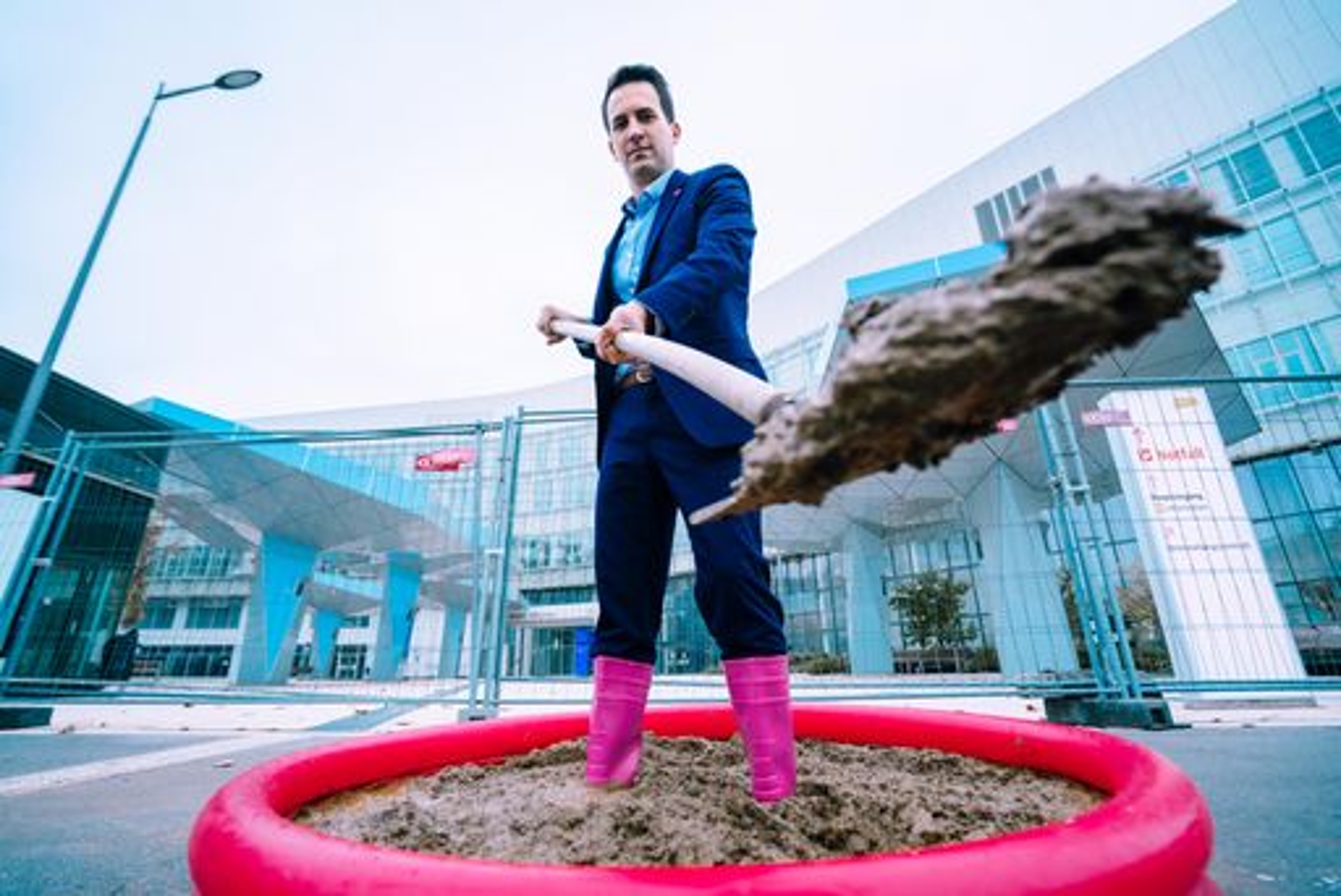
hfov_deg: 96.7
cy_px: 448
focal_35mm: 16
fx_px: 596
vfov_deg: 73.8
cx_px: 670
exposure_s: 1/250
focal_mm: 16
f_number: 4
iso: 400
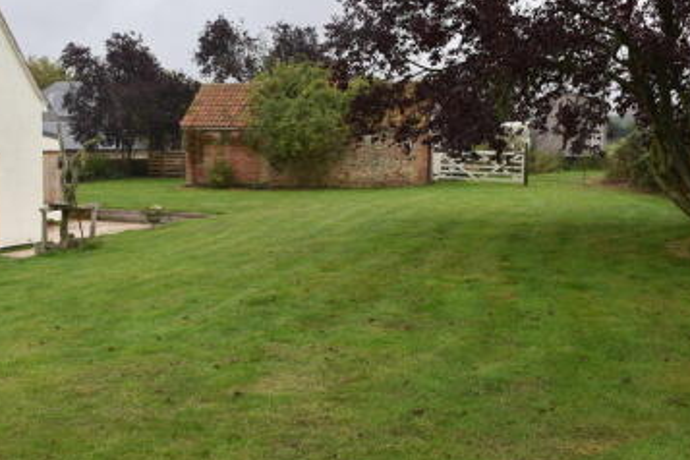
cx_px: 336
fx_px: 690
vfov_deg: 36.8
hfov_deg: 53.1
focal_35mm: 36
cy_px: 204
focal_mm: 18
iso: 220
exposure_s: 1/250
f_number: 8
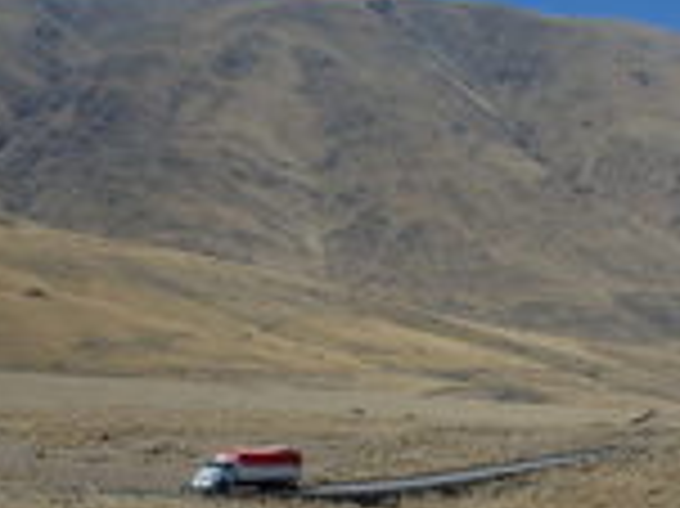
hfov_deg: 19.1
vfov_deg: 15.4
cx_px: 946
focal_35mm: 93
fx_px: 1825
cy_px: 569
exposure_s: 1/200
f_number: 11
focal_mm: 5
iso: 125
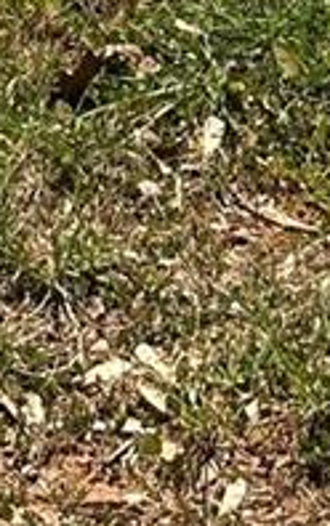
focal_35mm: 197
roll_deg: -1.3
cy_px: -829
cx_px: 72
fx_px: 2831
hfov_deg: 6.7
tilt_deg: -9.1
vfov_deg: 9.3
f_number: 1.78
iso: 80
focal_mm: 6.86
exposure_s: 1/4184
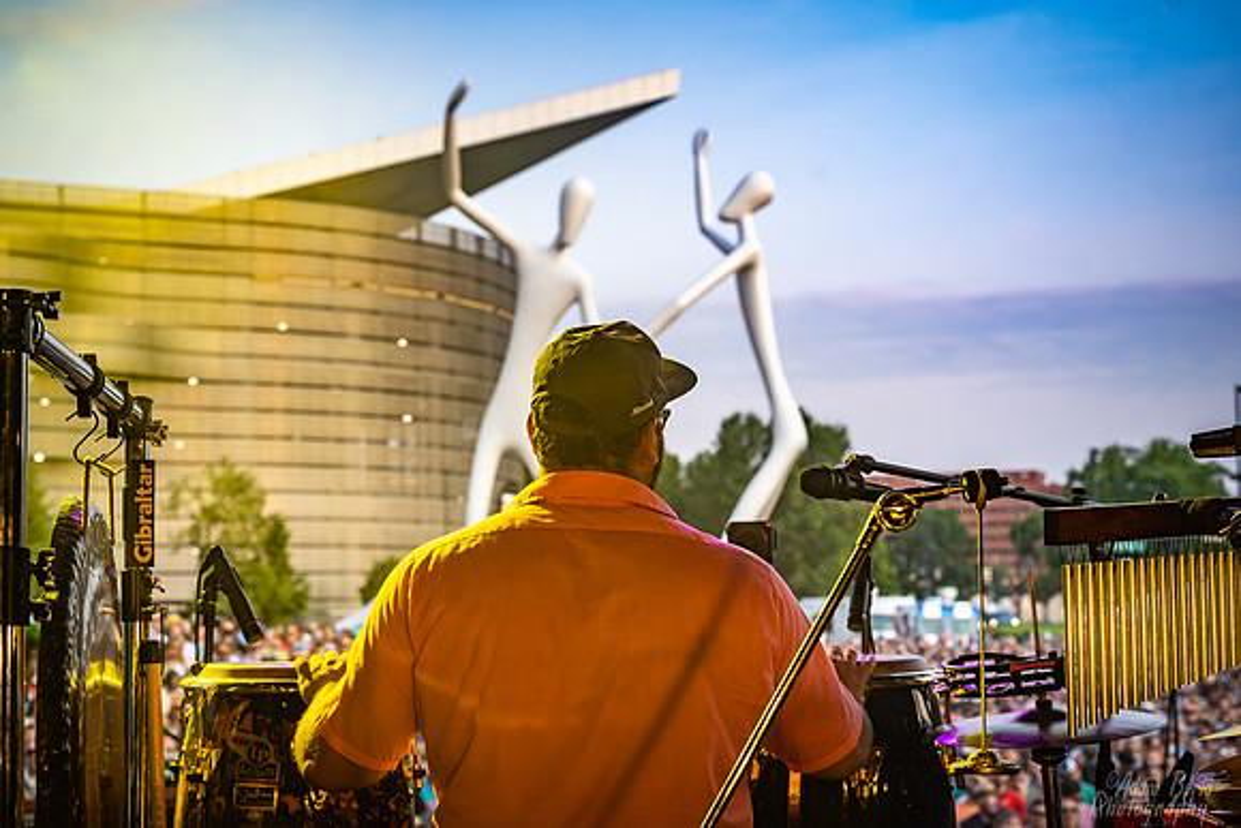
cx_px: 612
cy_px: 414
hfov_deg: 32.2
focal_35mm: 62
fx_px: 2148
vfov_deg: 21.8
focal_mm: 61
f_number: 6.3
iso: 400
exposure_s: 1/320
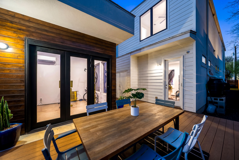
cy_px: 80
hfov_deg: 112.6
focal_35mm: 12
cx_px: 120
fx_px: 80
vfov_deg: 90.1
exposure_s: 1/50
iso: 640
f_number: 4.5
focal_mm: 12
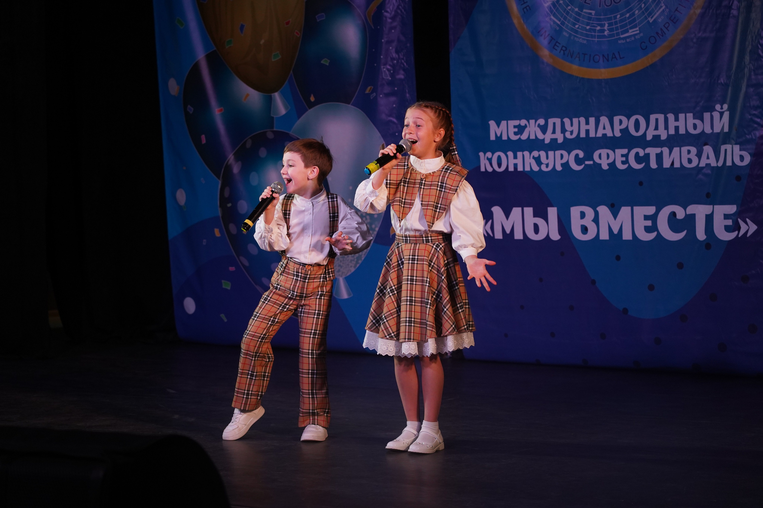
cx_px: 382
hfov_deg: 23.4
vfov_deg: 15.7
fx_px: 1844
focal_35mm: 87
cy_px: 254
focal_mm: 87
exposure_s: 1/400
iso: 2000
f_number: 4.5
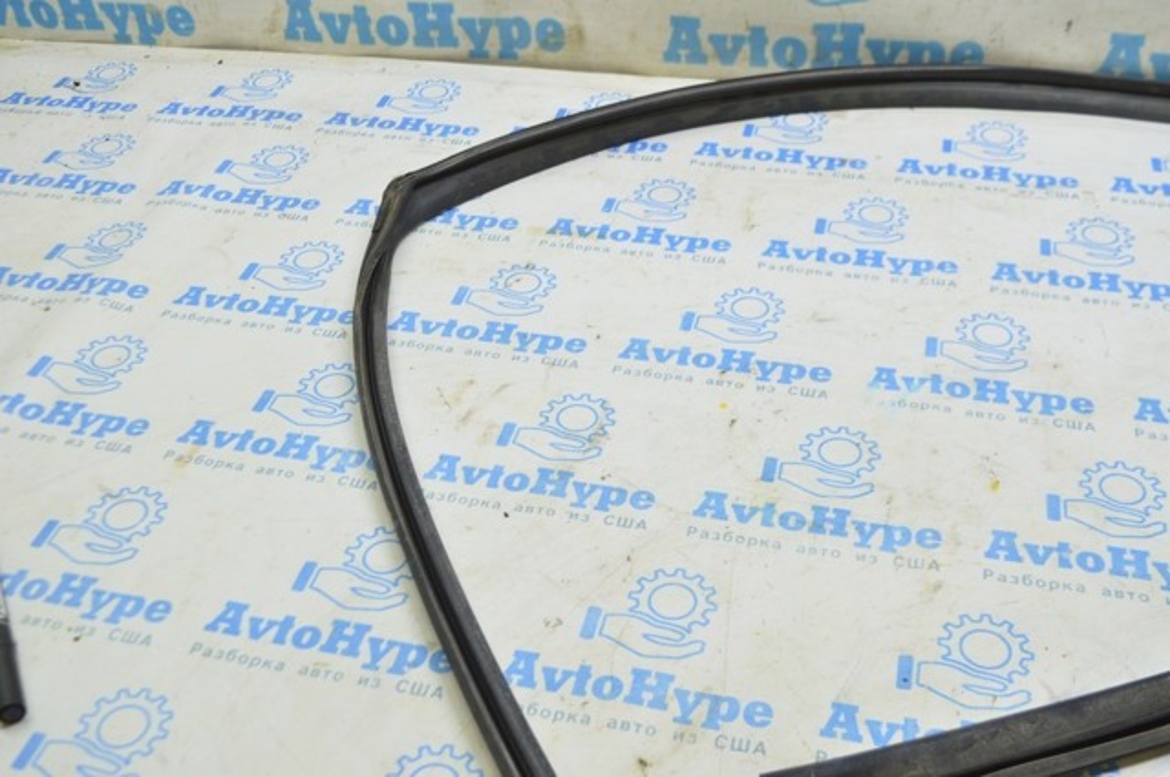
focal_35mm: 40
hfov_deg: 48.0
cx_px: 585
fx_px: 1315
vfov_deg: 32.9
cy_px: 388
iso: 400
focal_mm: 27
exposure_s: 1/20
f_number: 5.6
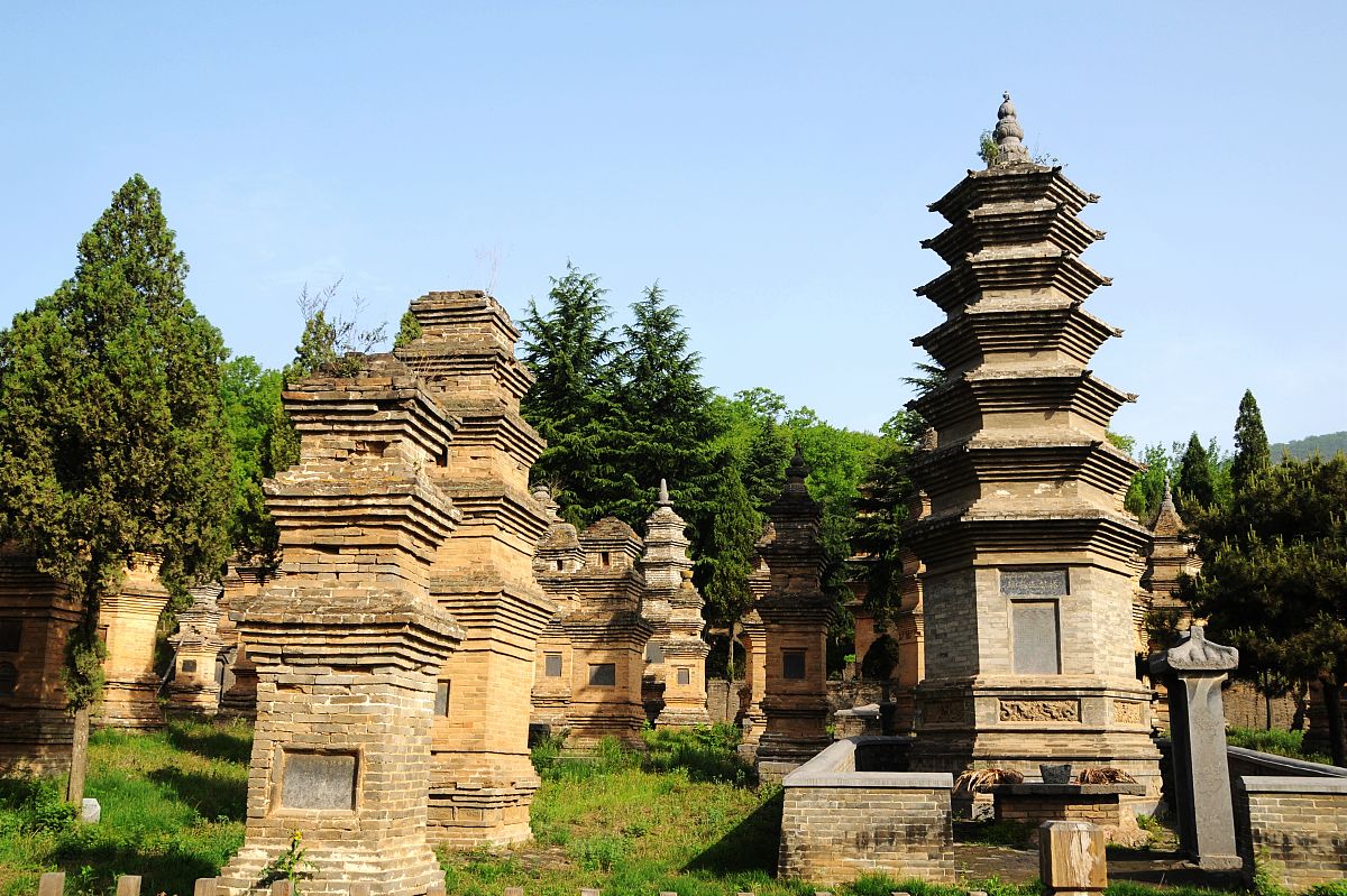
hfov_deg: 57.2
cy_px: 448
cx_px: 674
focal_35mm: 33
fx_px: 1234
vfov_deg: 39.9
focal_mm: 22
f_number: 8
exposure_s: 1/250
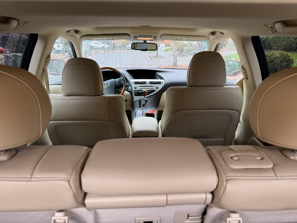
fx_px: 206
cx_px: 148
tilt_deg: -15.6
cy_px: 112
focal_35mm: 24
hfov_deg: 71.6
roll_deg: +1.4
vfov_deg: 56.8
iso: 100
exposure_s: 1/121
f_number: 1.78
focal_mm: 6.76
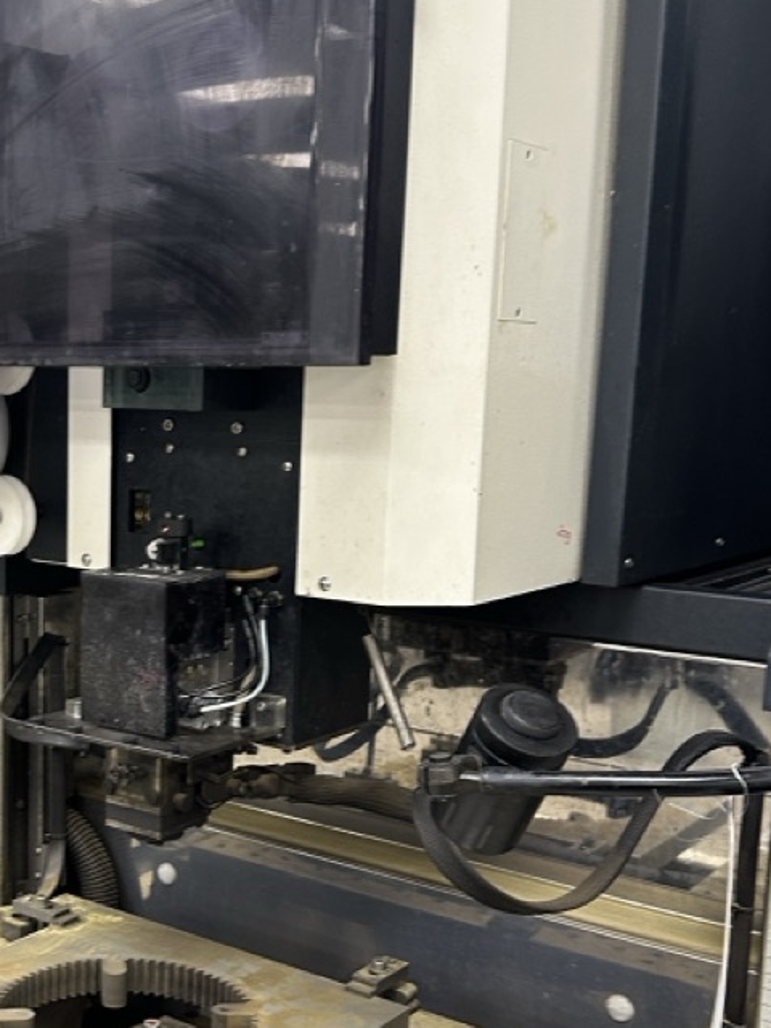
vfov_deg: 39.5
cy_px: 614
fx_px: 1425
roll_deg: -1.7
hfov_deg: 29.3
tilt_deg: -6.1
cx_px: 104
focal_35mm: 48
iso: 200
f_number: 1.78
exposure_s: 1/60
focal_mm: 6.86
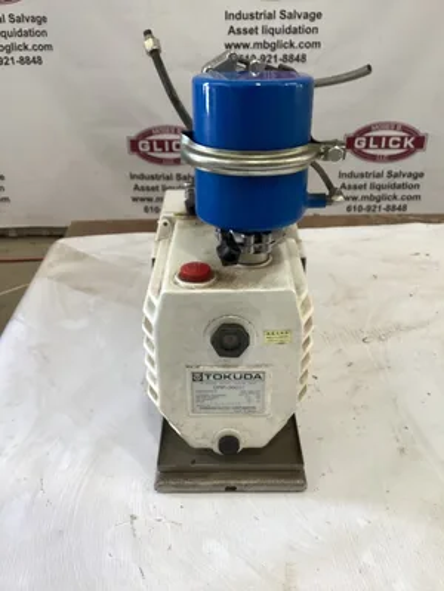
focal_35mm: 31
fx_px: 530
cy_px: 296
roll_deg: +1.6
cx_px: 222
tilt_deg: -28.2
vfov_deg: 58.4
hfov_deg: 45.4
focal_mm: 3.3
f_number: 2.4
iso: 64
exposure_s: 1/50
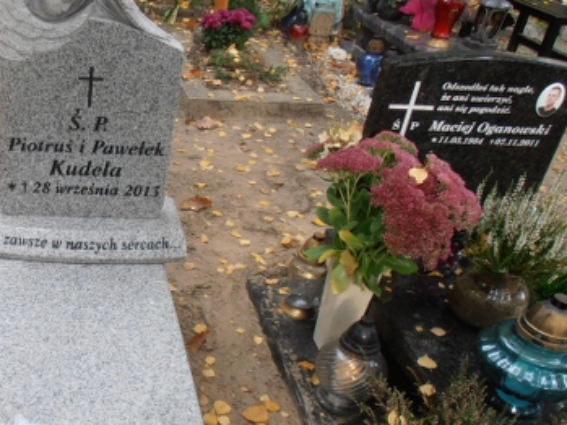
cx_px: 62
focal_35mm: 44
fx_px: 721
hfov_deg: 39.9
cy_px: 264
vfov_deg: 32.7
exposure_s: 1/40
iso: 80
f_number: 3
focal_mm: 4.2
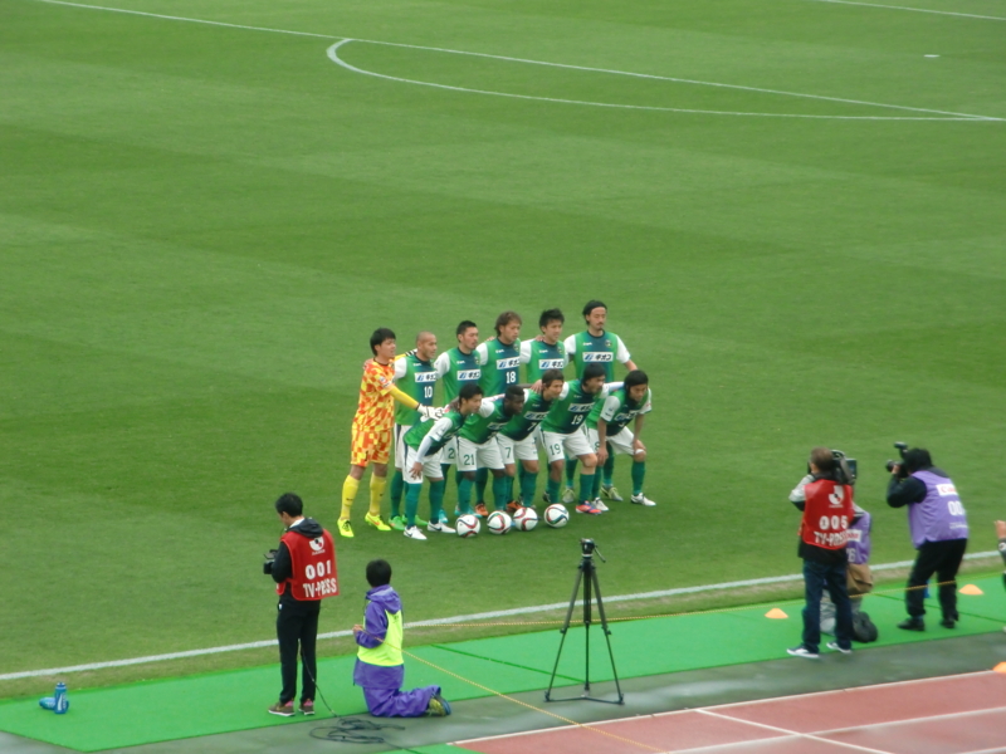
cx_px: 503
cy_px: 377
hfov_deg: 8.2
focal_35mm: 240
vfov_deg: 6.2
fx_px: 6975
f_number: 5.8
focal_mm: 43
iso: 200
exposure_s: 1/250
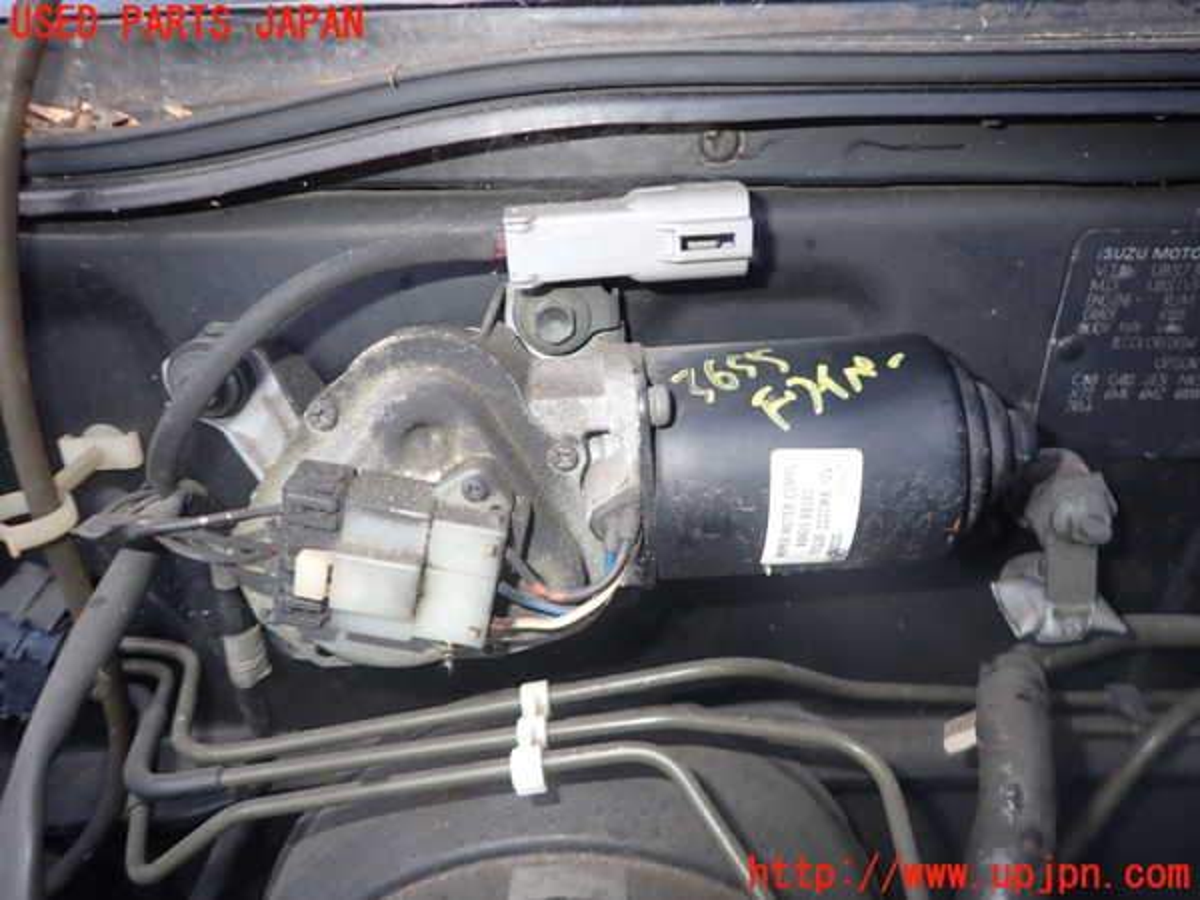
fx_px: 867
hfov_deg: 69.4
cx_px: 600
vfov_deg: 54.9
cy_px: 450
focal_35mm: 25
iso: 160
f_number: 5.6
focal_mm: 4.5
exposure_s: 1/30
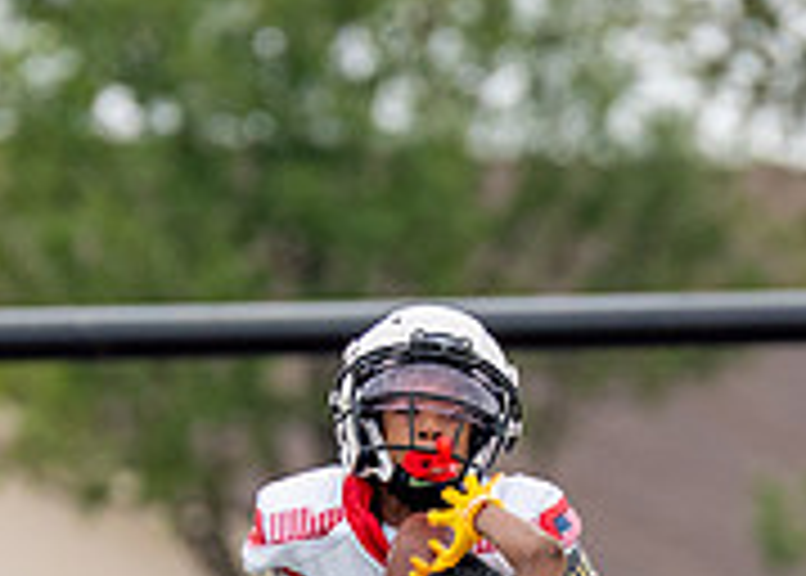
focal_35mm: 1274
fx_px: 29174
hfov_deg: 1.6
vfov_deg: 1.1
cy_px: 659
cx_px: 556
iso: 320
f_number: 2.8
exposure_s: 1/2000
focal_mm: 200
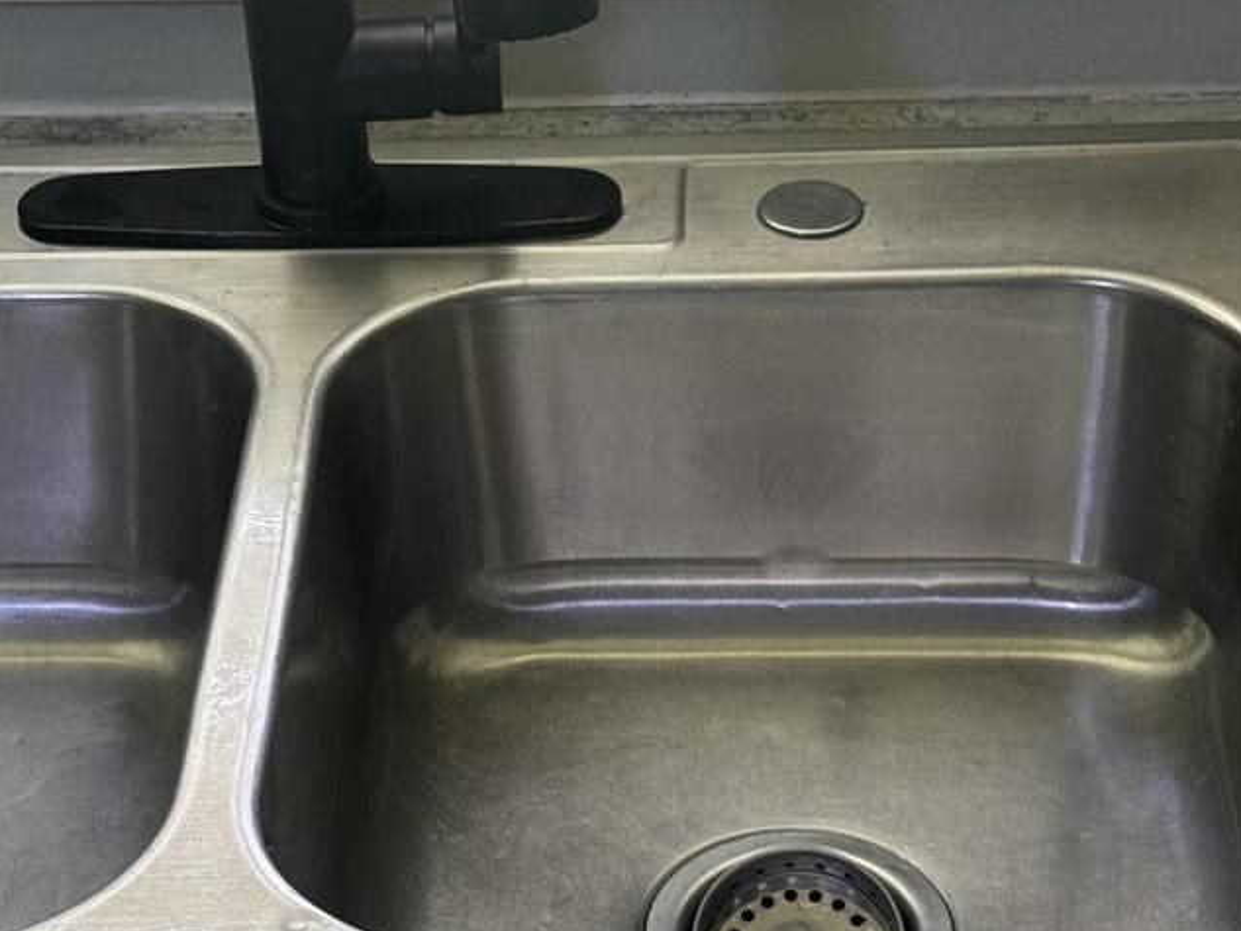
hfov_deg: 20.2
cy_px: 294
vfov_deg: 15.2
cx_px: 437
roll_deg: +4.2
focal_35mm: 97
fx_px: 3478
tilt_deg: -32.9
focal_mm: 6.76
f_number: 1.78
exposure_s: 1/60
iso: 100
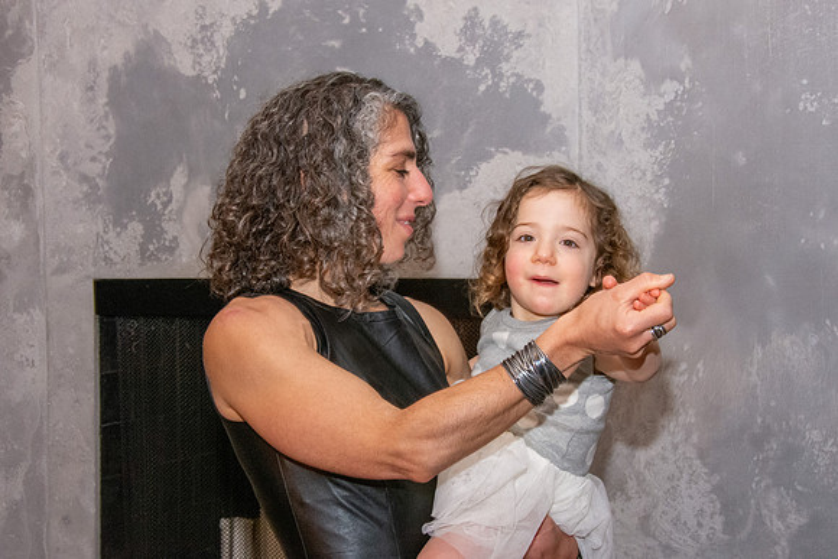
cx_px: 419
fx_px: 1653
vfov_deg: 19.2
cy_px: 280
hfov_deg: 28.5
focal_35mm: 71
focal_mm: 44
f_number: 11
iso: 5000
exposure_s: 1/100
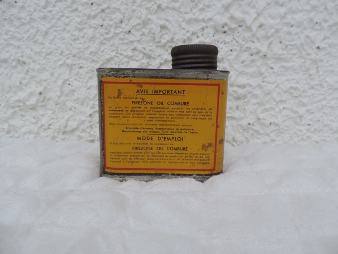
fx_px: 234
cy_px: 127
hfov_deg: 71.6
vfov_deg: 56.8
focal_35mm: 24
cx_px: 169
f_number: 3
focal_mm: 4.3
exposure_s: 1/160
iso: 80
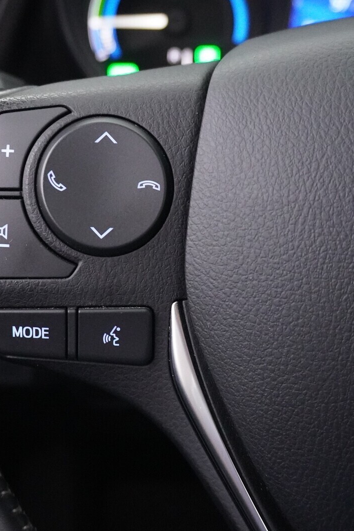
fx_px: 811
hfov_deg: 24.6
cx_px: 138
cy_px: 262
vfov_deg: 36.2
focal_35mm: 55
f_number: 4.5
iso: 6400
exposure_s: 1/20
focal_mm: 24
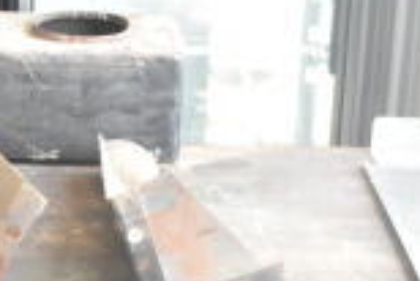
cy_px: 498
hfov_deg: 15.6
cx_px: 112
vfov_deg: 10.0
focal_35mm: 131
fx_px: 1530
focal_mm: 22
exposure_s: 1/125
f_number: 5.6
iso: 1600
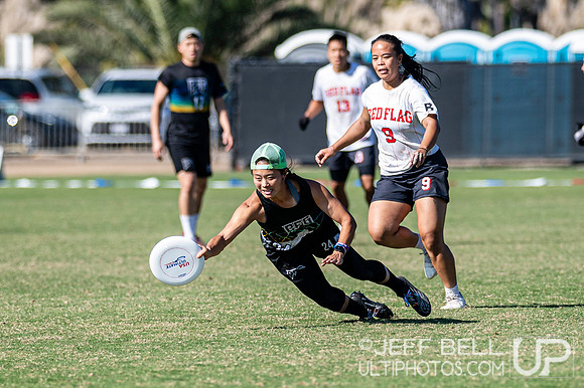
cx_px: 340
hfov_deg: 4.4
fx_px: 7533
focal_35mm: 465
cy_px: 279
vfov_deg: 3.0
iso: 200
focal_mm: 200
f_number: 3.2
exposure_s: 1/2500
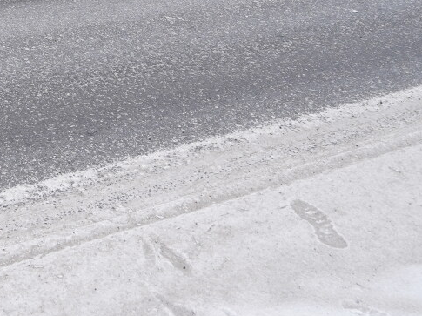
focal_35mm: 60
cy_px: -225
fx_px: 731
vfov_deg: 19.4
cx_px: -158
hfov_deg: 26.2
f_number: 7.1
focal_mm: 14
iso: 500
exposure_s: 1/30
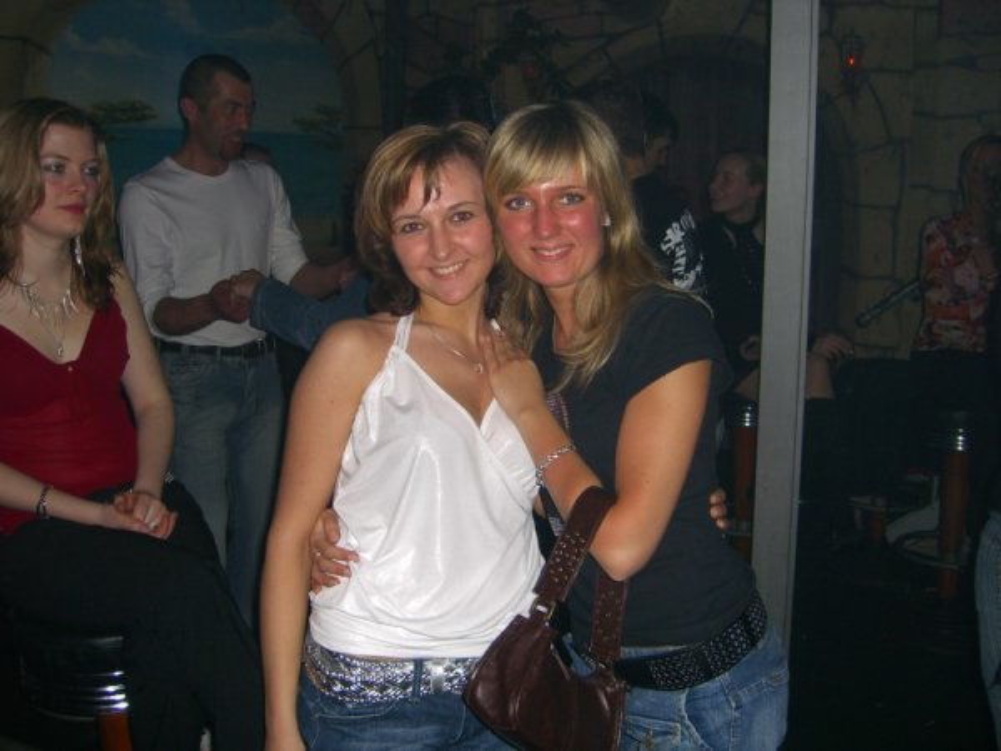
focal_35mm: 38
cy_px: 376
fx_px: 1099
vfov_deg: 37.7
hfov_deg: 49.0
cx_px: 500
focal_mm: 7.9
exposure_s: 1/60
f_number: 2.8
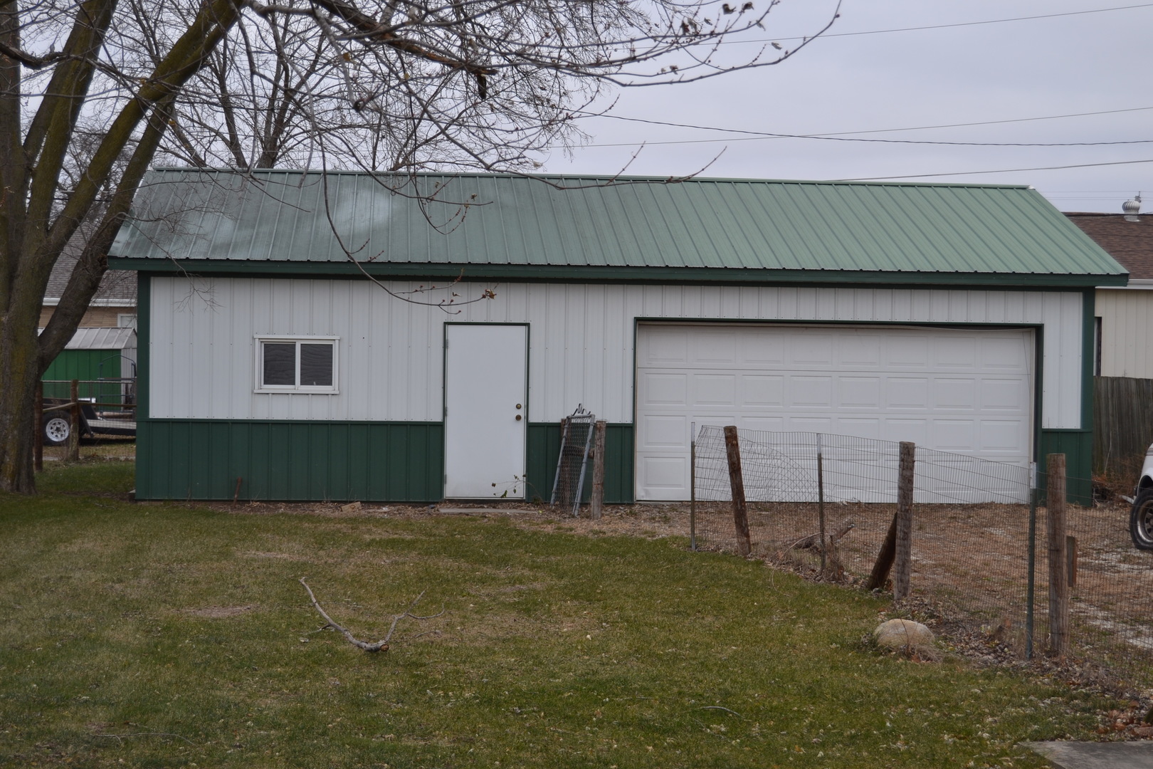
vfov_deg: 21.6
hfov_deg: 31.9
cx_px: 576
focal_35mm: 63
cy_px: 384
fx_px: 2018
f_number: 5.6
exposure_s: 1/125
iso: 100
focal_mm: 42
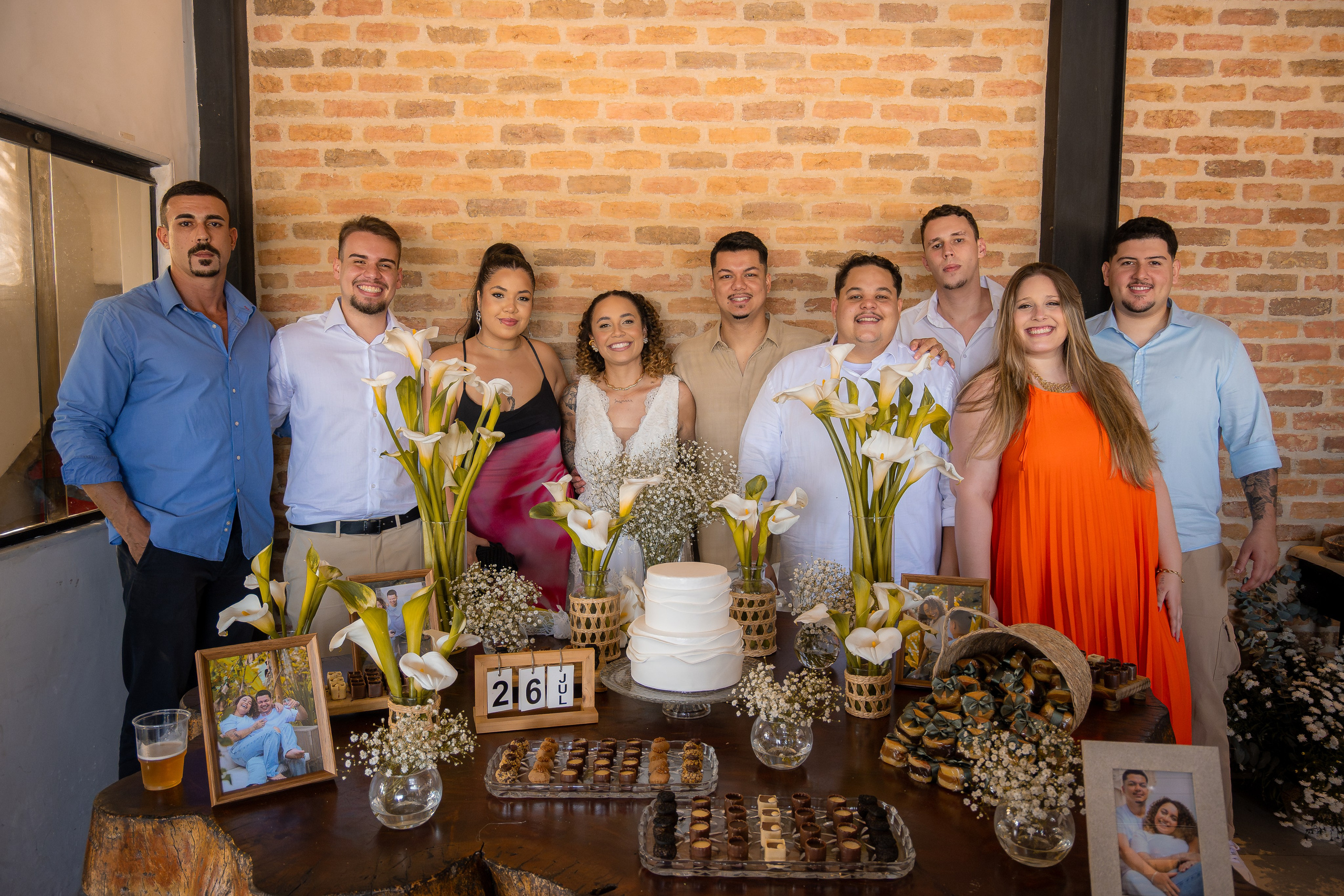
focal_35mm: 26
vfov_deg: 49.5
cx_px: 672
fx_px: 972
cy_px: 448
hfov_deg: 69.3
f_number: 3.5
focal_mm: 17
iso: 1000
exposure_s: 1/160
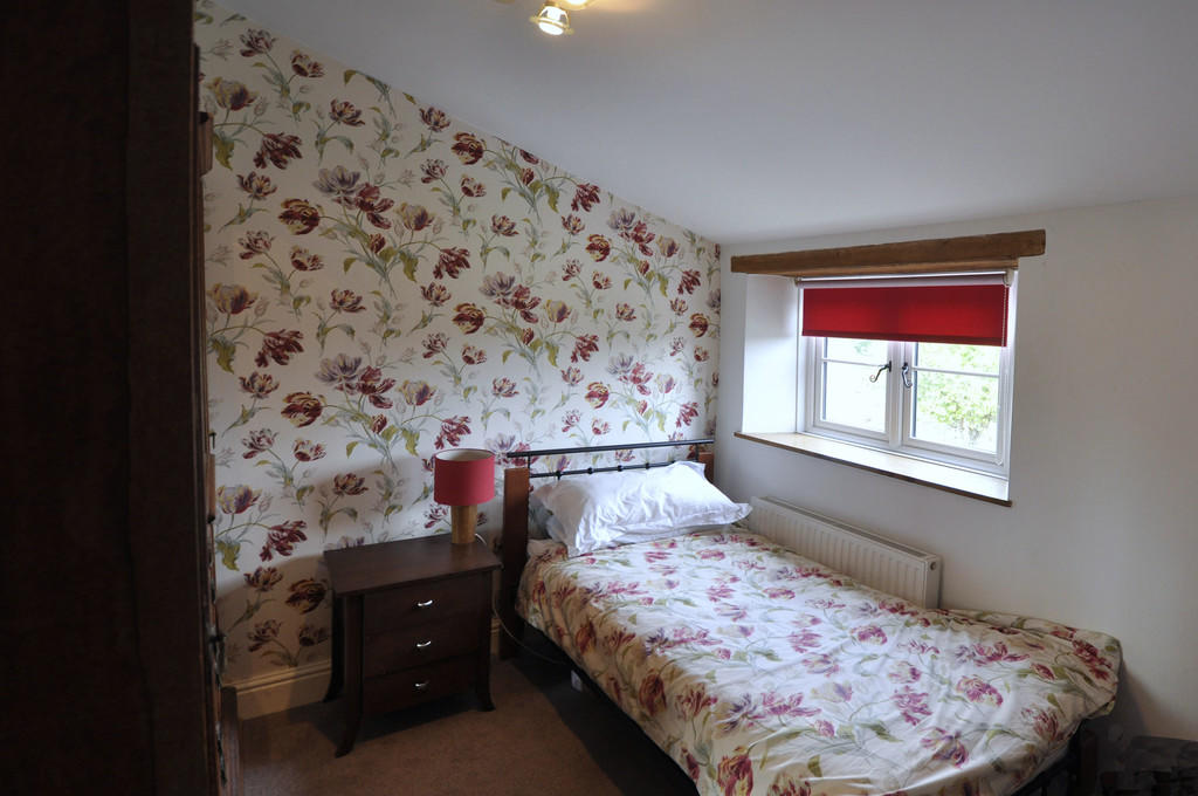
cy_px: 398
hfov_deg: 100.5
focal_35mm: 15
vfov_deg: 77.2
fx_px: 499
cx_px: 599
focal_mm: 10
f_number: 4
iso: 400
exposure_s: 1/60
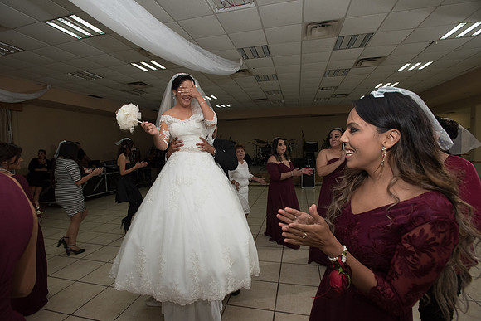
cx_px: 240
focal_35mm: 17
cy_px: 160
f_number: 4.5
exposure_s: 1/100
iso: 1600
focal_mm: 17
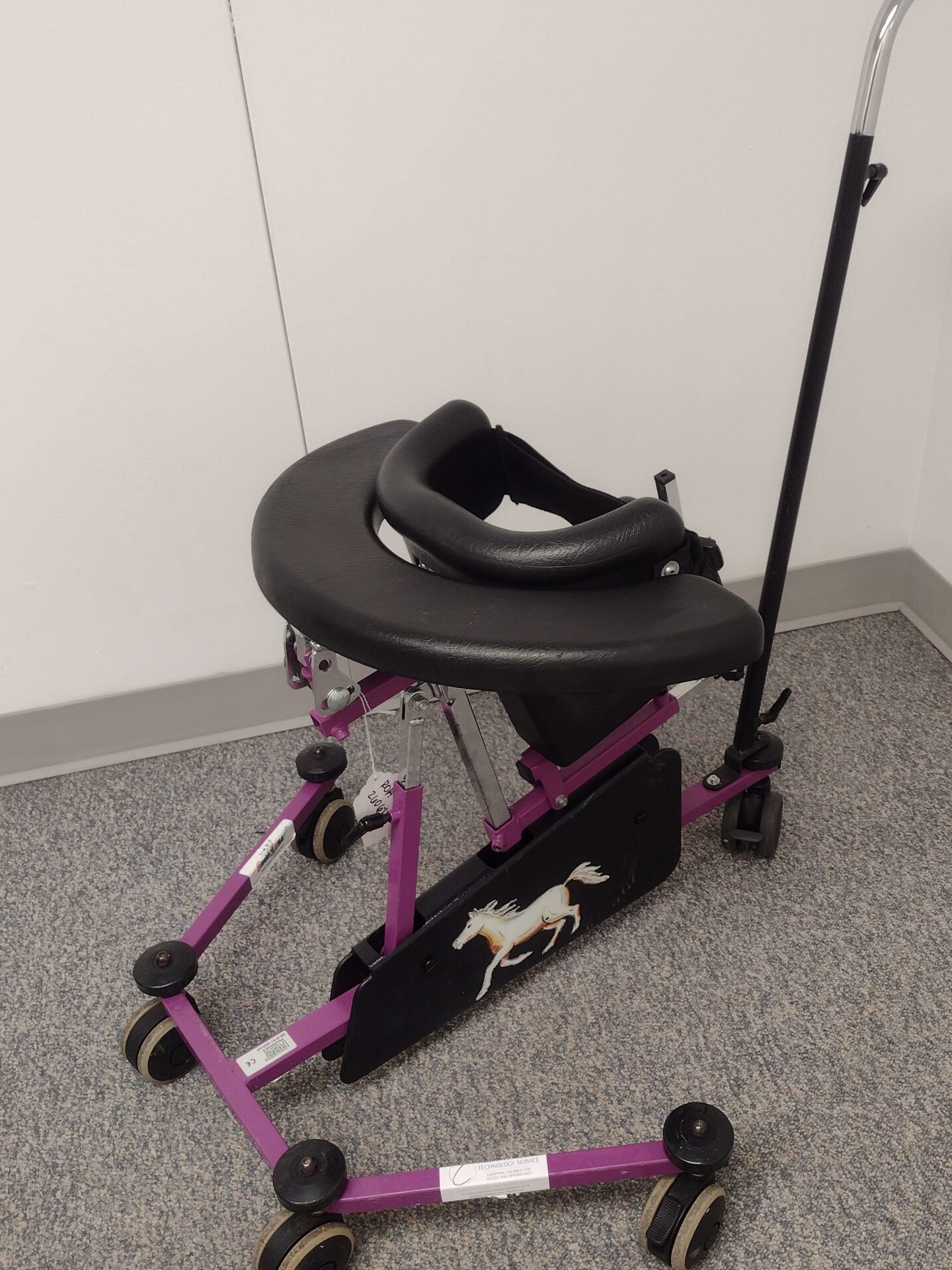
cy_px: 627
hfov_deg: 39.4
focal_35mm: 36
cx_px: 583
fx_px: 1320
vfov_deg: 51.4
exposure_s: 1/60
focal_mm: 4.71
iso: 203
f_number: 1.7
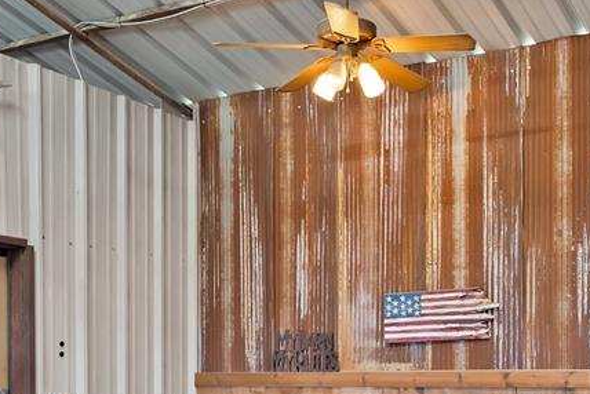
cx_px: 442
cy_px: 401
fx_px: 902
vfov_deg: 23.5
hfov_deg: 35.4
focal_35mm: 55
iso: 640
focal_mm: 23
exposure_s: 1/1.25
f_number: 9
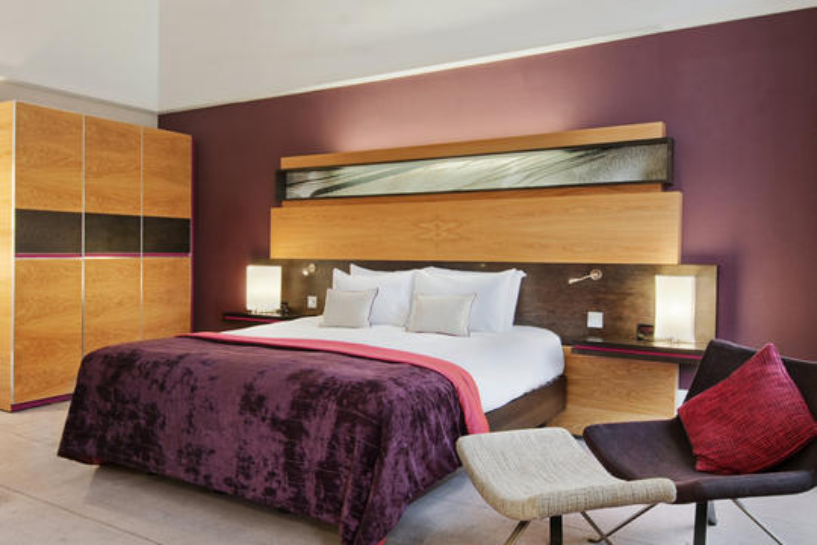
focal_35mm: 26
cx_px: 408
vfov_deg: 50.4
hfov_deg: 70.4
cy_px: 272
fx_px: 579
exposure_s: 1
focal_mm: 17
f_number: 8
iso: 200
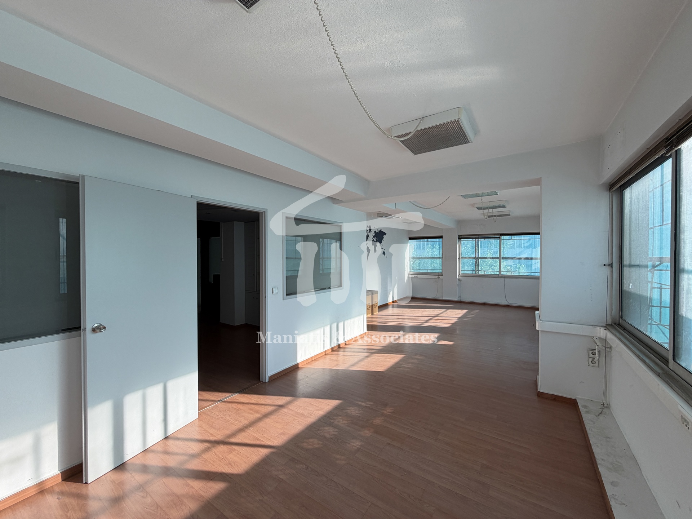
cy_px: 260
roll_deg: -0.4
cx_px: 346
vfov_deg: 85.7
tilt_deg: -0.9
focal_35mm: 14
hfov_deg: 102.1
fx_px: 280
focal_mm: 2.22
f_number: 2.2
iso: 40
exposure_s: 1/132
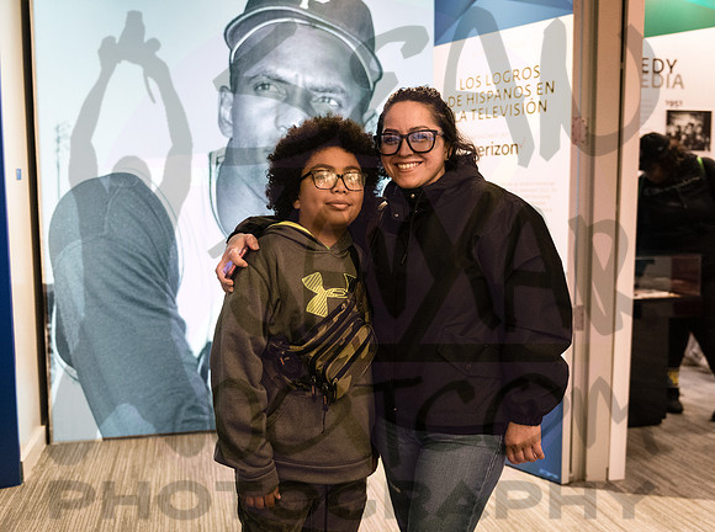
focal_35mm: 37
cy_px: 277
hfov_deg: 50.2
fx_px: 762
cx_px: 370
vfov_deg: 38.5
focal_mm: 32
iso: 4000
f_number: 2.8
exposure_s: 1/125
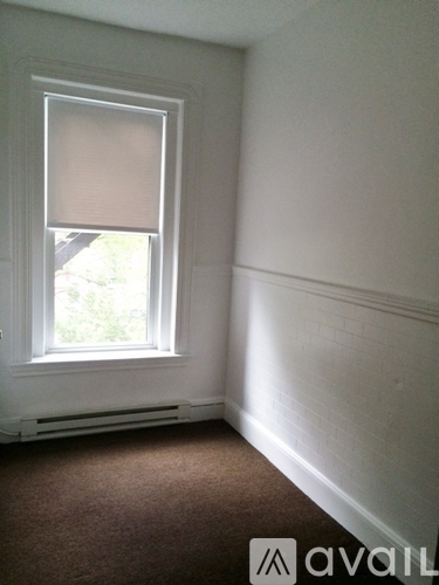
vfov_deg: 61.7
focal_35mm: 29
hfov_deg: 48.2
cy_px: 292
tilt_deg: -7.5
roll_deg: -1.0
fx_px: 490
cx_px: 220
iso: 40
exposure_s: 1/30
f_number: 2.2
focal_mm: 4.15
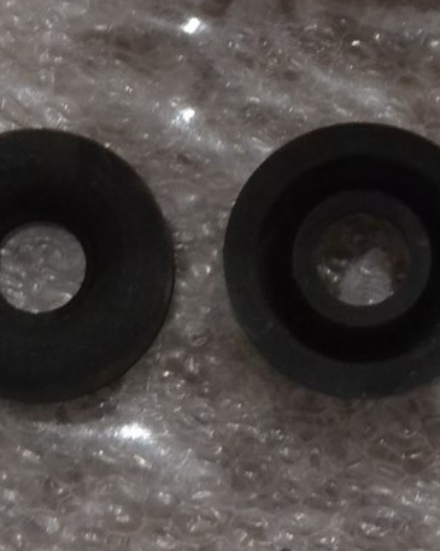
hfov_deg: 7.9
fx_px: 3193
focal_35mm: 196
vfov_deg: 9.8
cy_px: 30
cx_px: 370
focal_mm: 40
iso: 3200
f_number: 5.3
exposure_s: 1/30
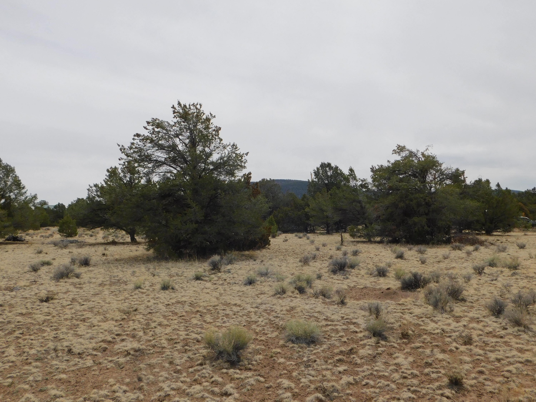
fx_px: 465
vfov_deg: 46.8
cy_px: 201
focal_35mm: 30
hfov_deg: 60.0
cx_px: 268
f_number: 6.4
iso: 125
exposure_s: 1/640
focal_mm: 5.3
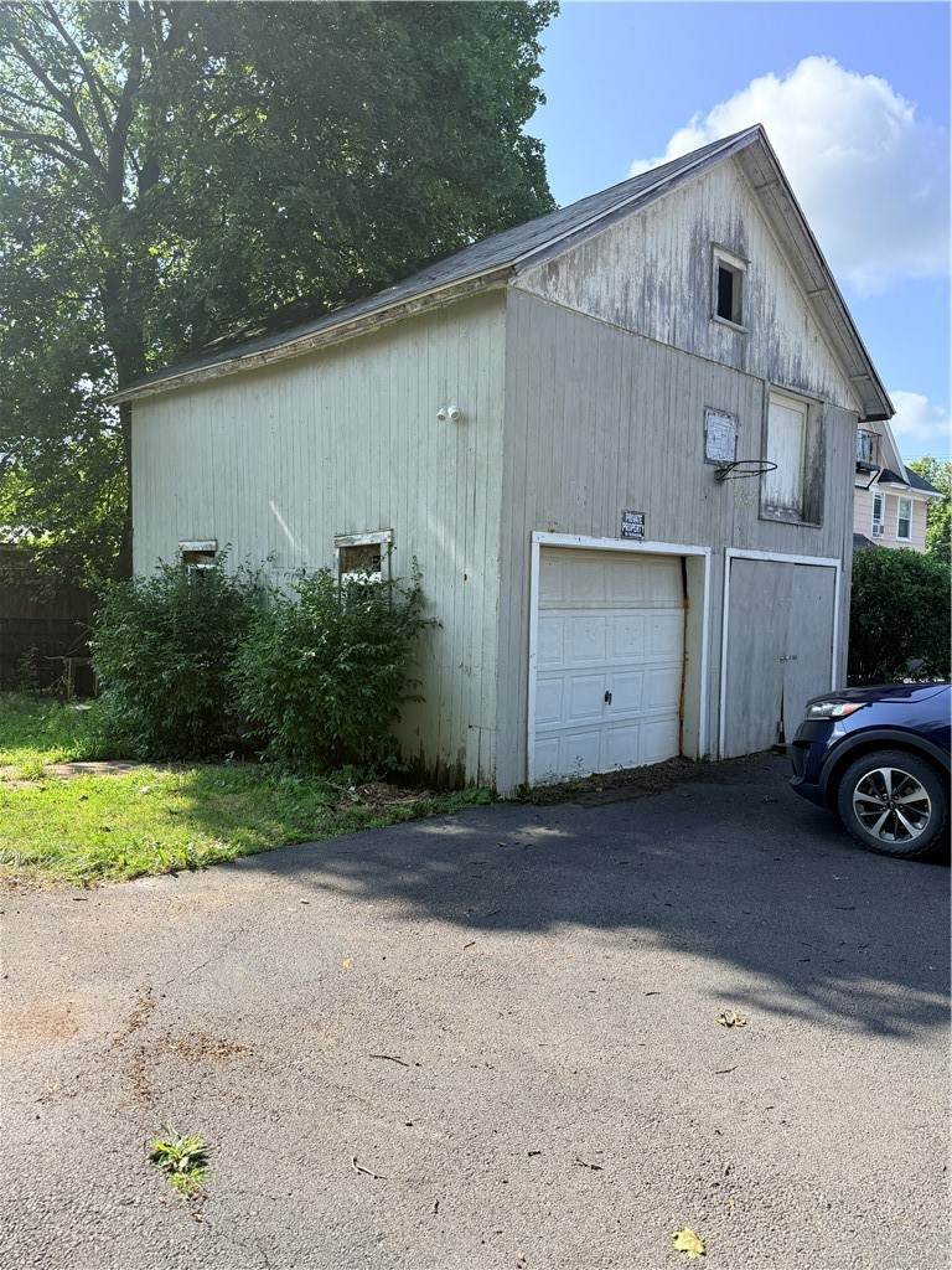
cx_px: 476
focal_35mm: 24
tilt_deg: -4.6
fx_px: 880
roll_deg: -2.0
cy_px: 635
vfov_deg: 71.6
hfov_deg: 56.8
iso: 100
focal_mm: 6.76
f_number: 1.78
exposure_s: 1/1855
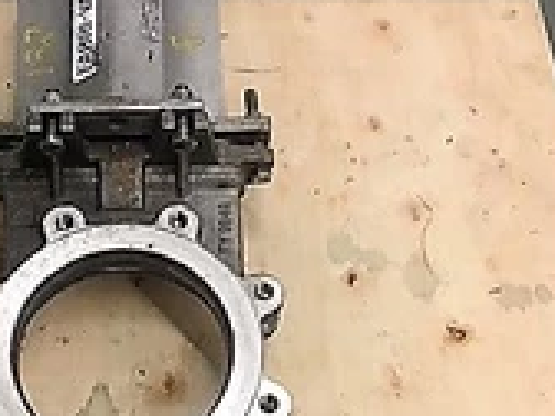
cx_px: 142
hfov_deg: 27.8
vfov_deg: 21.0
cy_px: 337
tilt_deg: -57.2
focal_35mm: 69
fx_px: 1106
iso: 80
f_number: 2.2
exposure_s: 1/30
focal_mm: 4.15
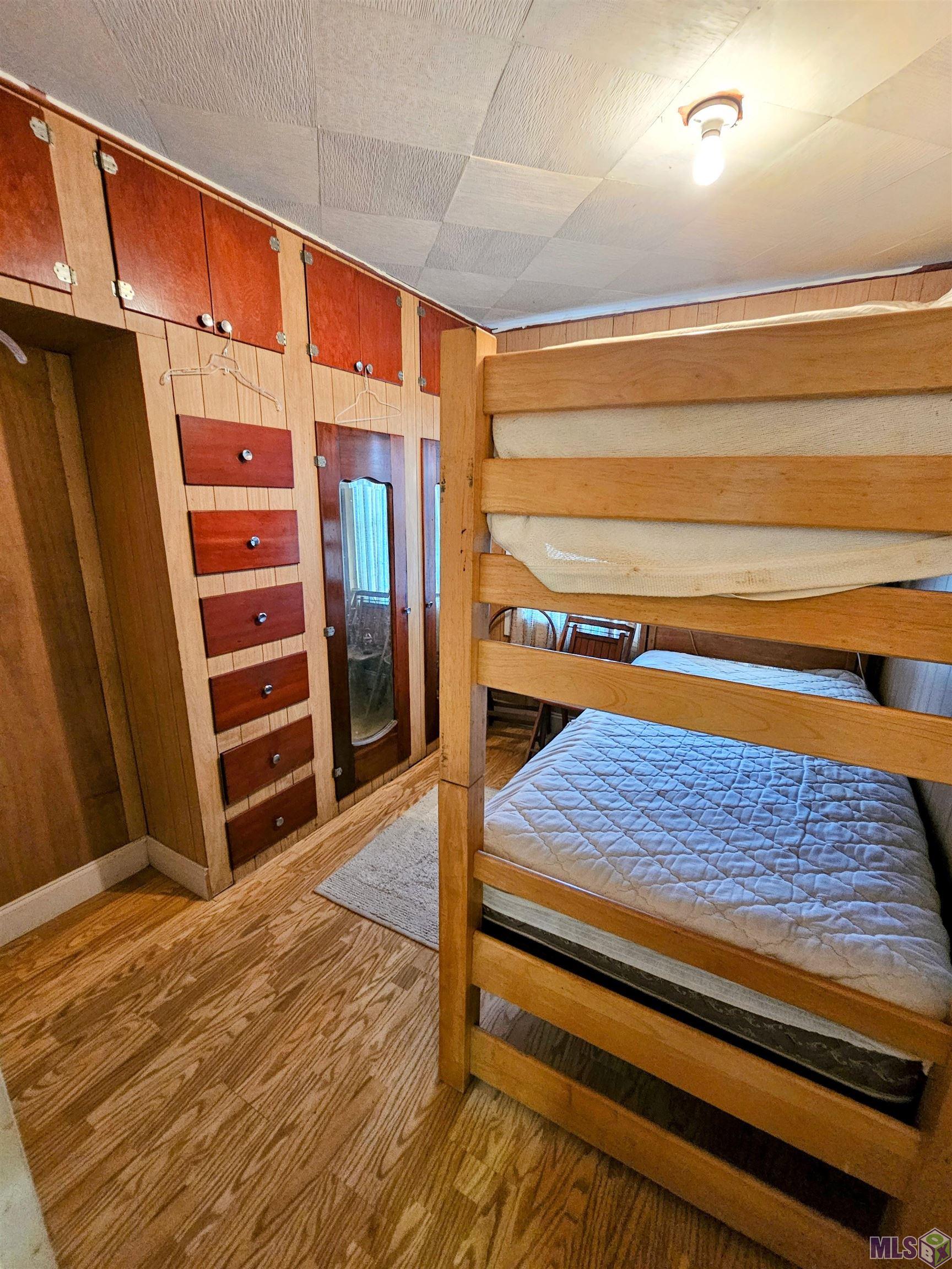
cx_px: 476
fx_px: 477
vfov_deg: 106.2
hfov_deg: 89.9
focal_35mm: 13
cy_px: 634
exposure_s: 1/30
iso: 500
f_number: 2.2
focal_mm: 2.2
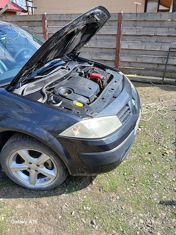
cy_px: 118
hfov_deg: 53.1
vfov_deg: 67.3
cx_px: 88
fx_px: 176
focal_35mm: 26
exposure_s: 1/233
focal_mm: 3.98
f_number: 1.8
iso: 20
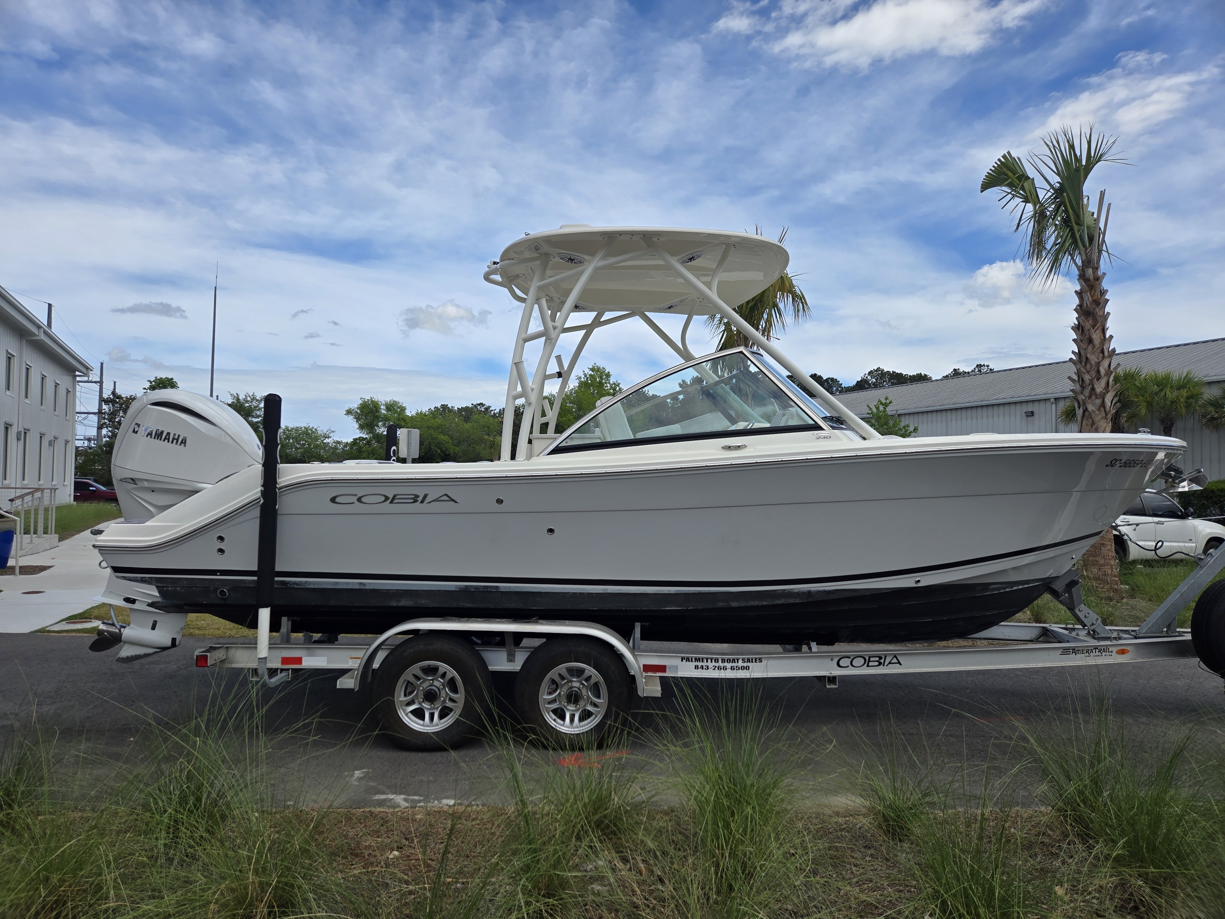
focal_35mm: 23
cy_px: 460
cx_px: 612
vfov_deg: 58.9
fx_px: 814
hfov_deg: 73.9
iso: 25
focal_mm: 5.4
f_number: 1.8
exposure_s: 1/1994
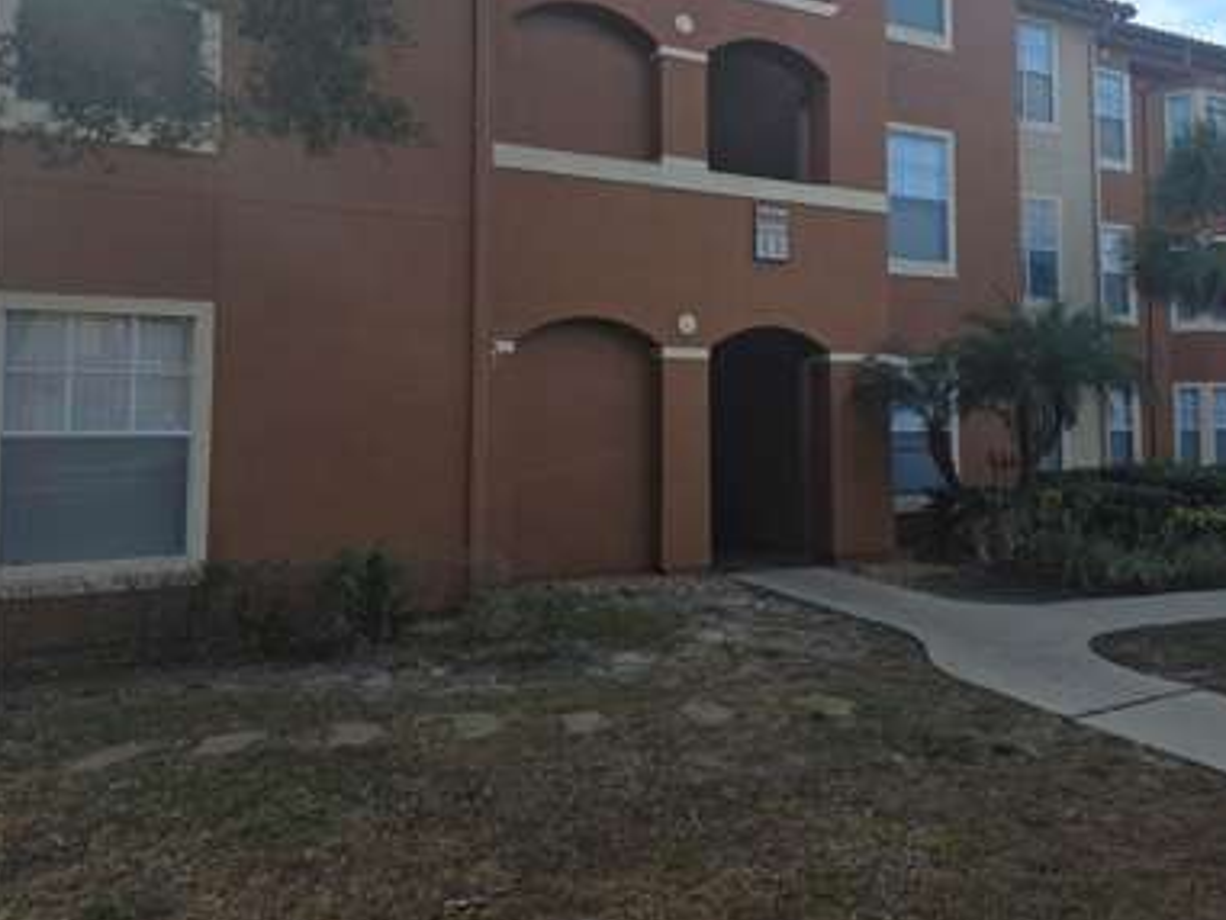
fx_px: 1027
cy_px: 367
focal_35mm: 29
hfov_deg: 61.0
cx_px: 753
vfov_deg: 48.0
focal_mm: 6.3
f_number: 1.7
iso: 12
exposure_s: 1/315
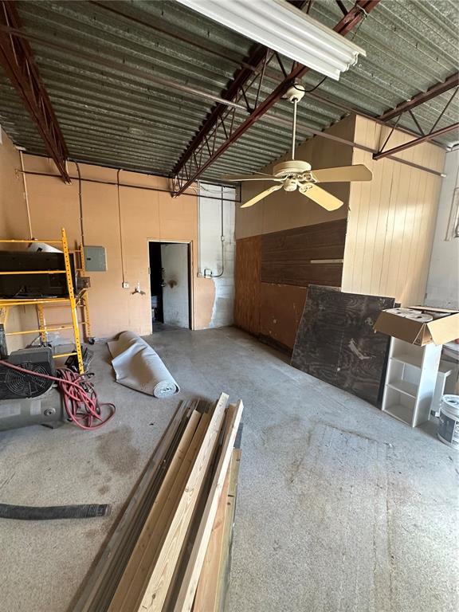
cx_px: 230
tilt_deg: -8.1
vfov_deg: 102.1
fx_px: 248
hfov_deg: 85.7
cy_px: 306
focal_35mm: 14
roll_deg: -1.4
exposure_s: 1/77
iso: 320
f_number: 2.2
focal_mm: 2.22
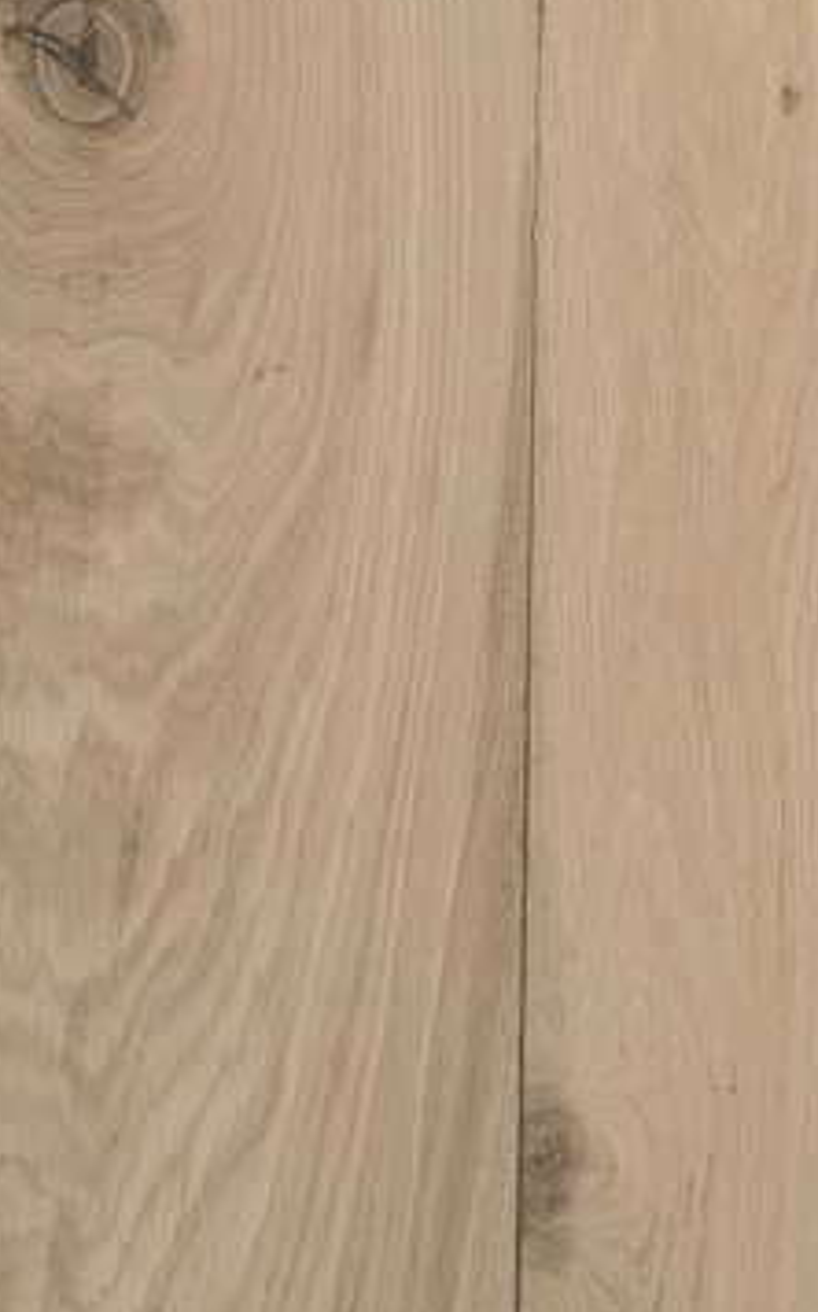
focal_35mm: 77
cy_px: 33
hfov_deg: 16.9
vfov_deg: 25.6
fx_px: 2751
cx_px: 562
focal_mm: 35
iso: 250
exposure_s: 1/200
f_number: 10
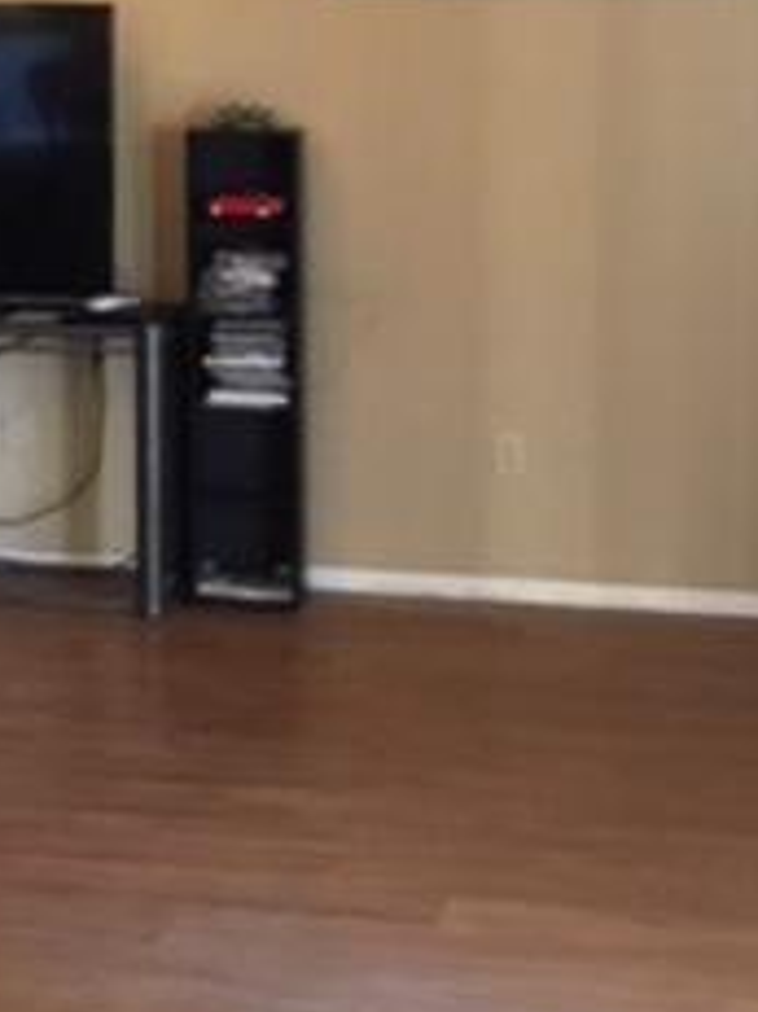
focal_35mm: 86
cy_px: 158
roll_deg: +0.9
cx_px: 0
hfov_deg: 16.8
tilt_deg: -4.9
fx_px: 2513
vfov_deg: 22.4
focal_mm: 3.3
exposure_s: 1/15
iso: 250
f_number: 2.4
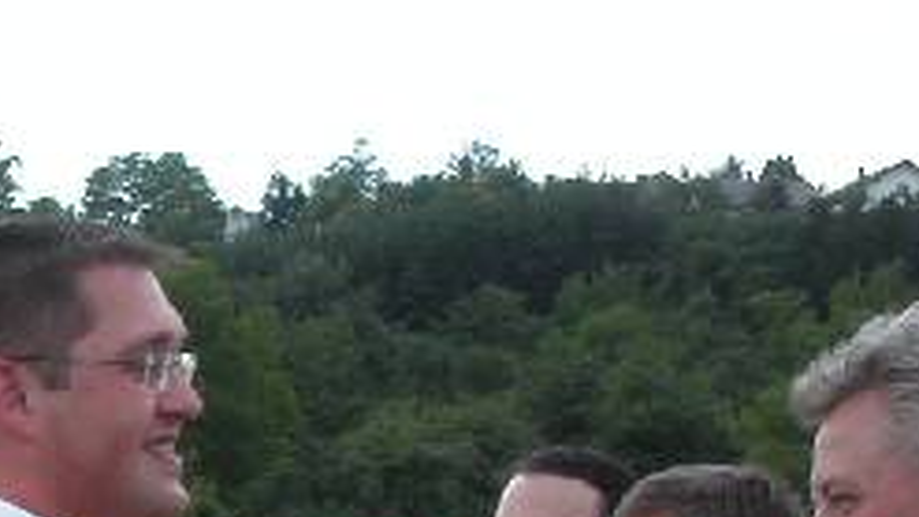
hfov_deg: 14.9
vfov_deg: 8.3
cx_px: -63
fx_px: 3436
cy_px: 867
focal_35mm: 141
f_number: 5.6
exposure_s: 1/180
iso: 100
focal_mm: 10.3
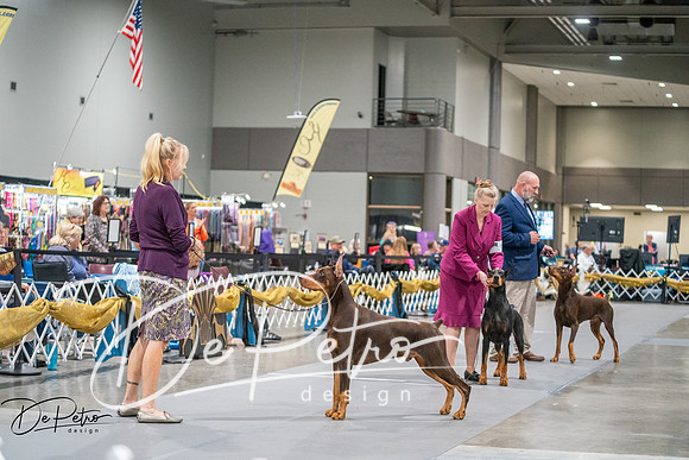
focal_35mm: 70
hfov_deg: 28.8
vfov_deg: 19.5
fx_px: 1340
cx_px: 344
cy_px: 230
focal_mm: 70
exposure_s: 1/250
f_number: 2.8
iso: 6400
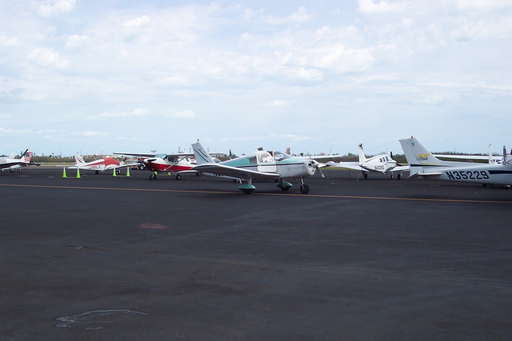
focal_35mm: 38
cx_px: 256
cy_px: 170
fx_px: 540
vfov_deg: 35.1
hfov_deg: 50.7
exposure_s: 1/700
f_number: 4.8
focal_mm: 8
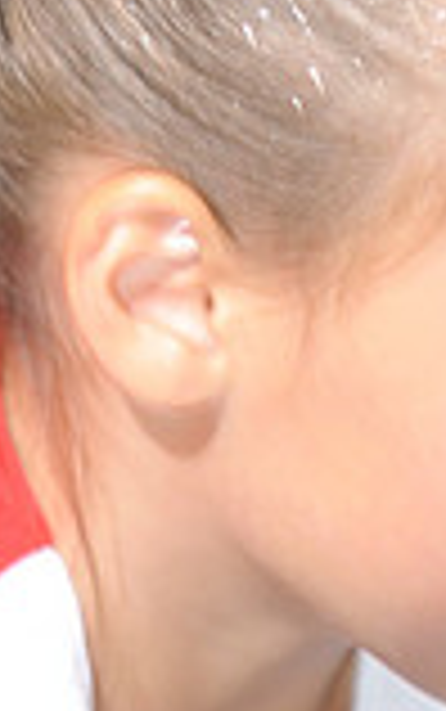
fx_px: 14540
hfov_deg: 1.8
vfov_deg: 2.8
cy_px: -459
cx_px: 140
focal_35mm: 749
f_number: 2.8
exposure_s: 1/100
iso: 500
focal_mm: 200
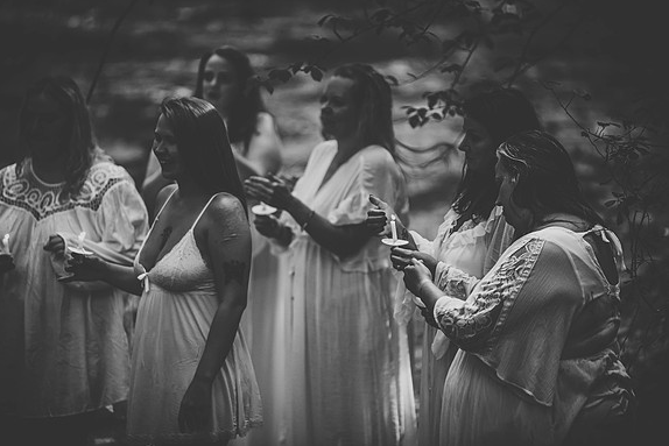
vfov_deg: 6.8
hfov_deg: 10.2
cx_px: 333
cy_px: 222
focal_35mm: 202
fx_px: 3755
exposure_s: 1/400
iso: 1000
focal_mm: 200
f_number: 2.8
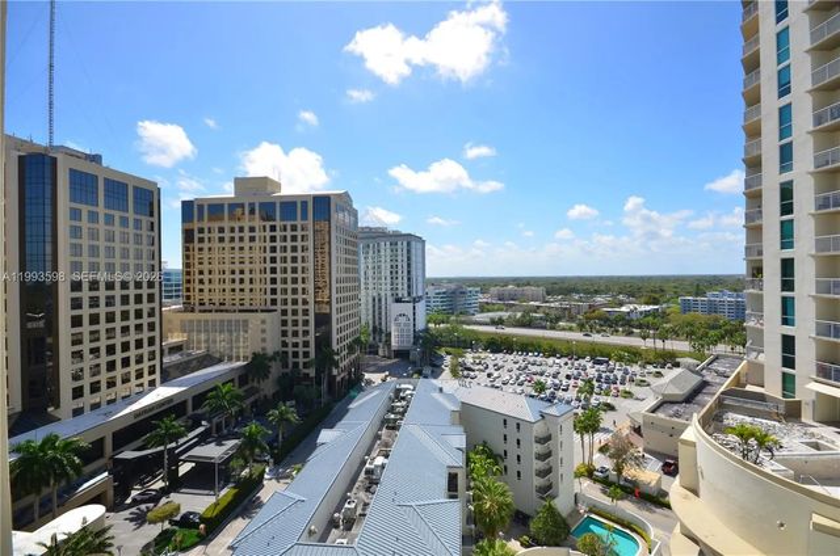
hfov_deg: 95.1
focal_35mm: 16
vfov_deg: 71.8
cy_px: 278
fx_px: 384
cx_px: 420
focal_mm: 11
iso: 200
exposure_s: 1/320
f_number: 10
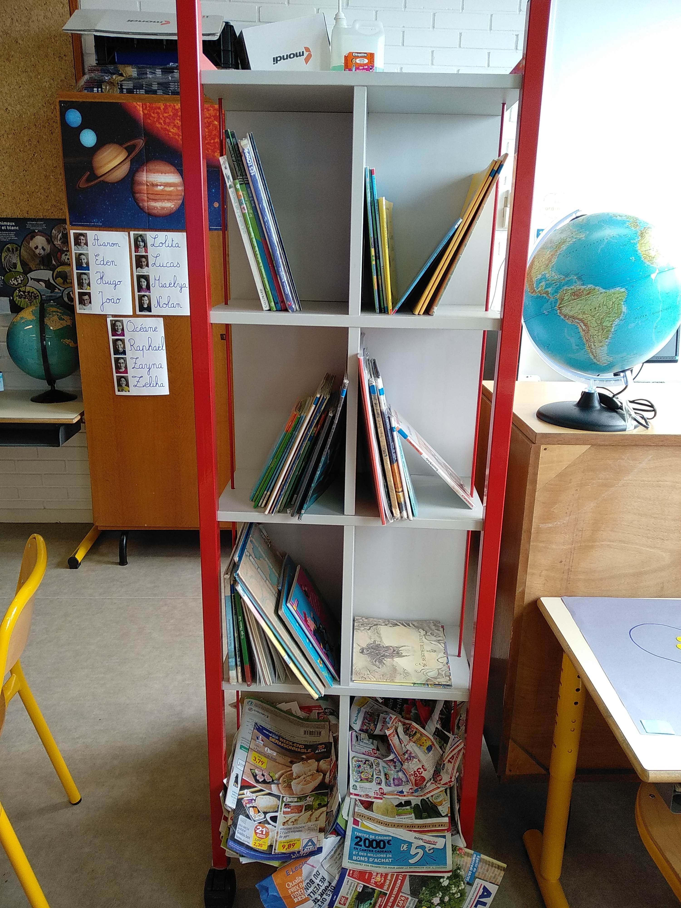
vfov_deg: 67.3
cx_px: 340
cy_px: 454
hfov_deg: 53.1
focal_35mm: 26
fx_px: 682
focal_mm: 3.82
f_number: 2.2
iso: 160
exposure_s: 1/50
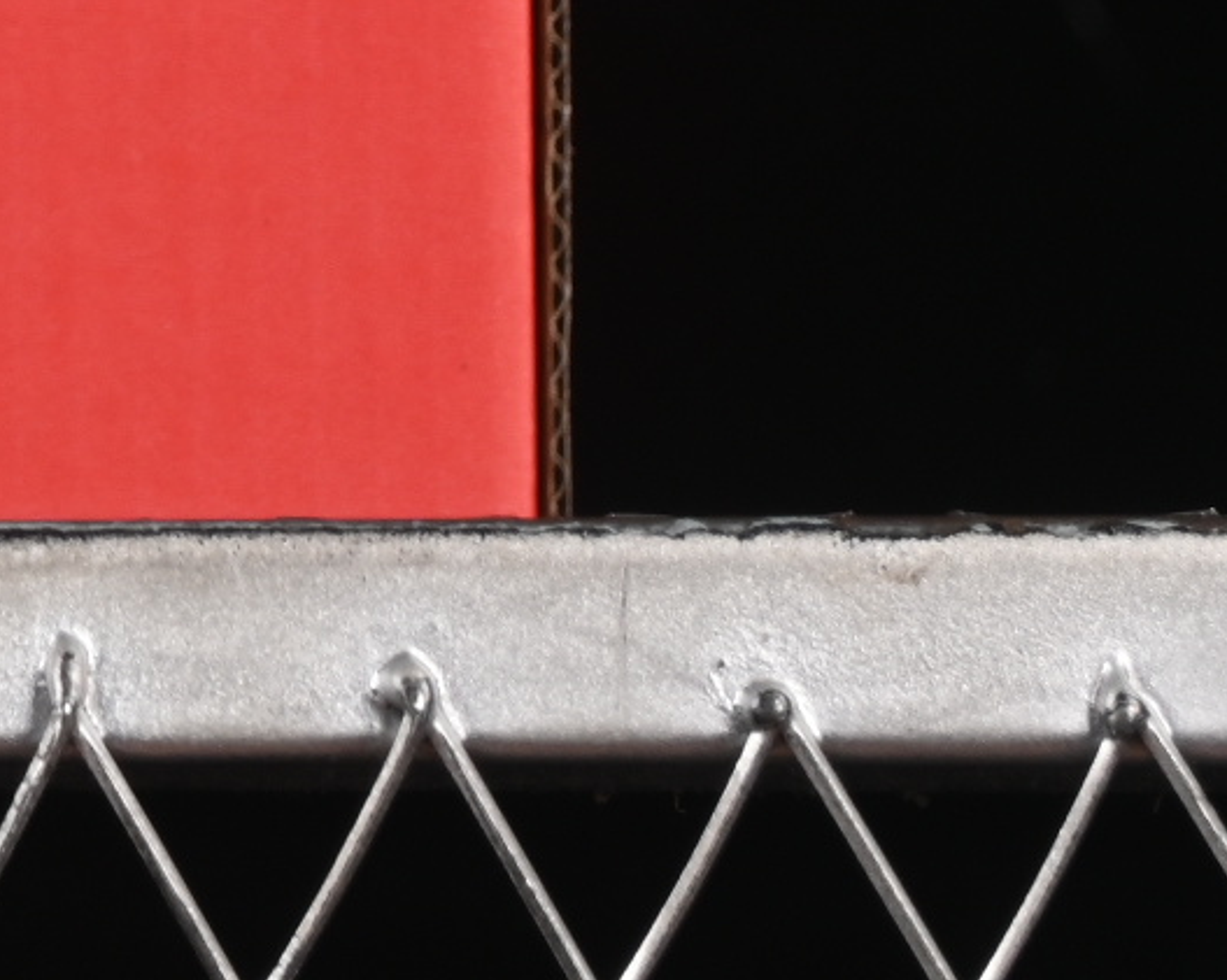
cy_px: -826
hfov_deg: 5.1
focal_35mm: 372
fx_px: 13501
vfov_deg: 4.1
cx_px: -1728
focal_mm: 50
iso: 160
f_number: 6.3
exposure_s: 1/60
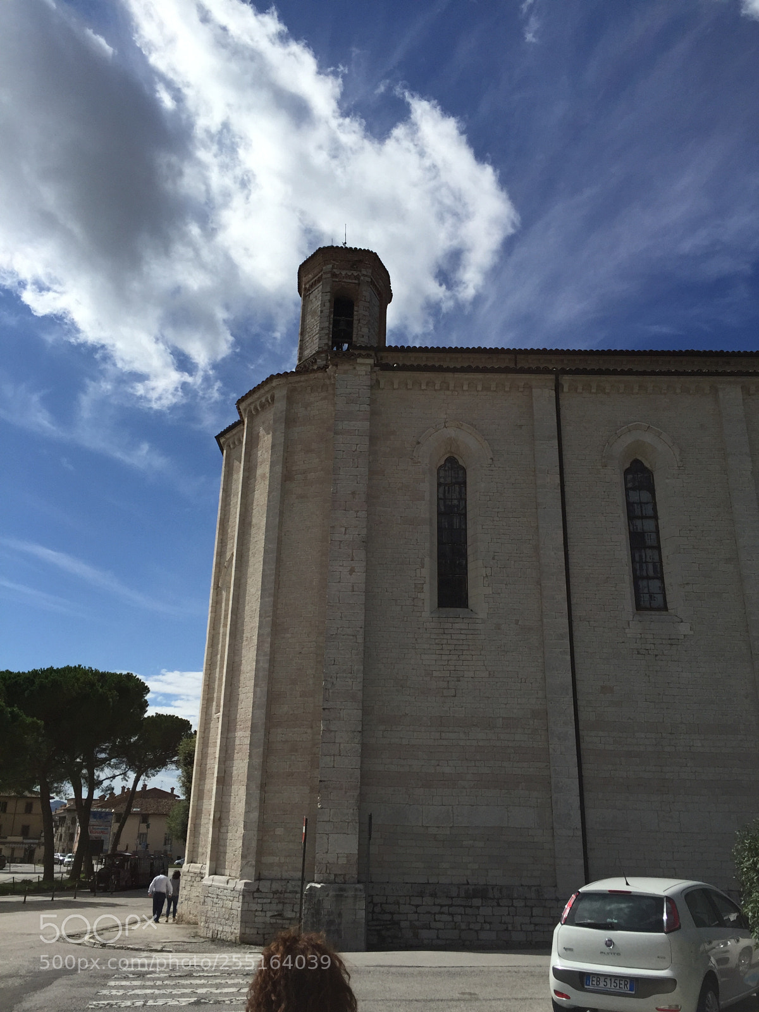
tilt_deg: +20.9
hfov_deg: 48.2
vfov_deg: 61.7
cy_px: 506
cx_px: 380
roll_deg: -0.5
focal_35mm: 29
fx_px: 848
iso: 32
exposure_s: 1/4950
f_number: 2.2
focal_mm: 4.15
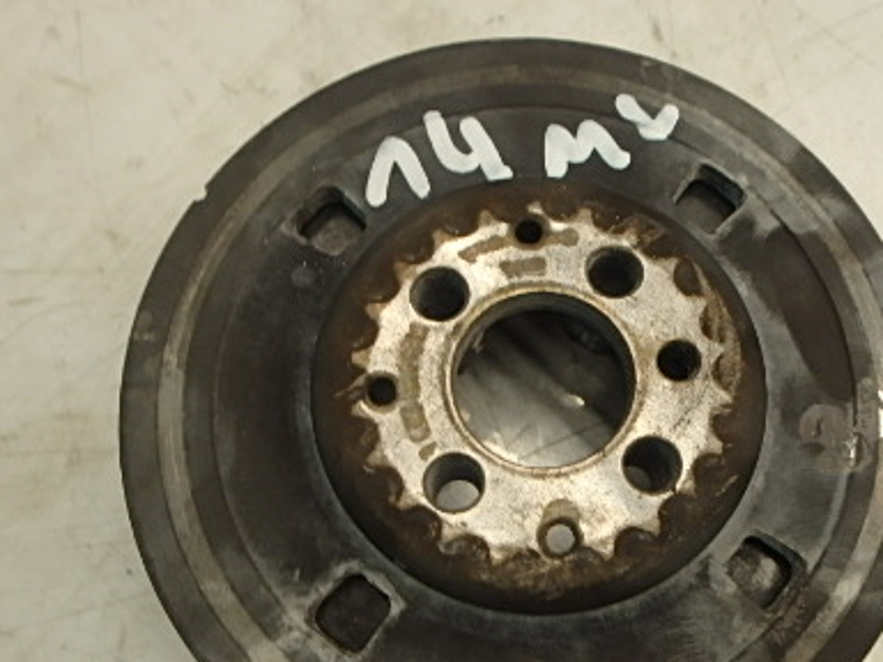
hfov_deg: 51.9
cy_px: 451
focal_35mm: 35
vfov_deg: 40.1
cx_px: 566
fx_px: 893
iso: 200
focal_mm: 3.7
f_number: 3.5
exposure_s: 1/60
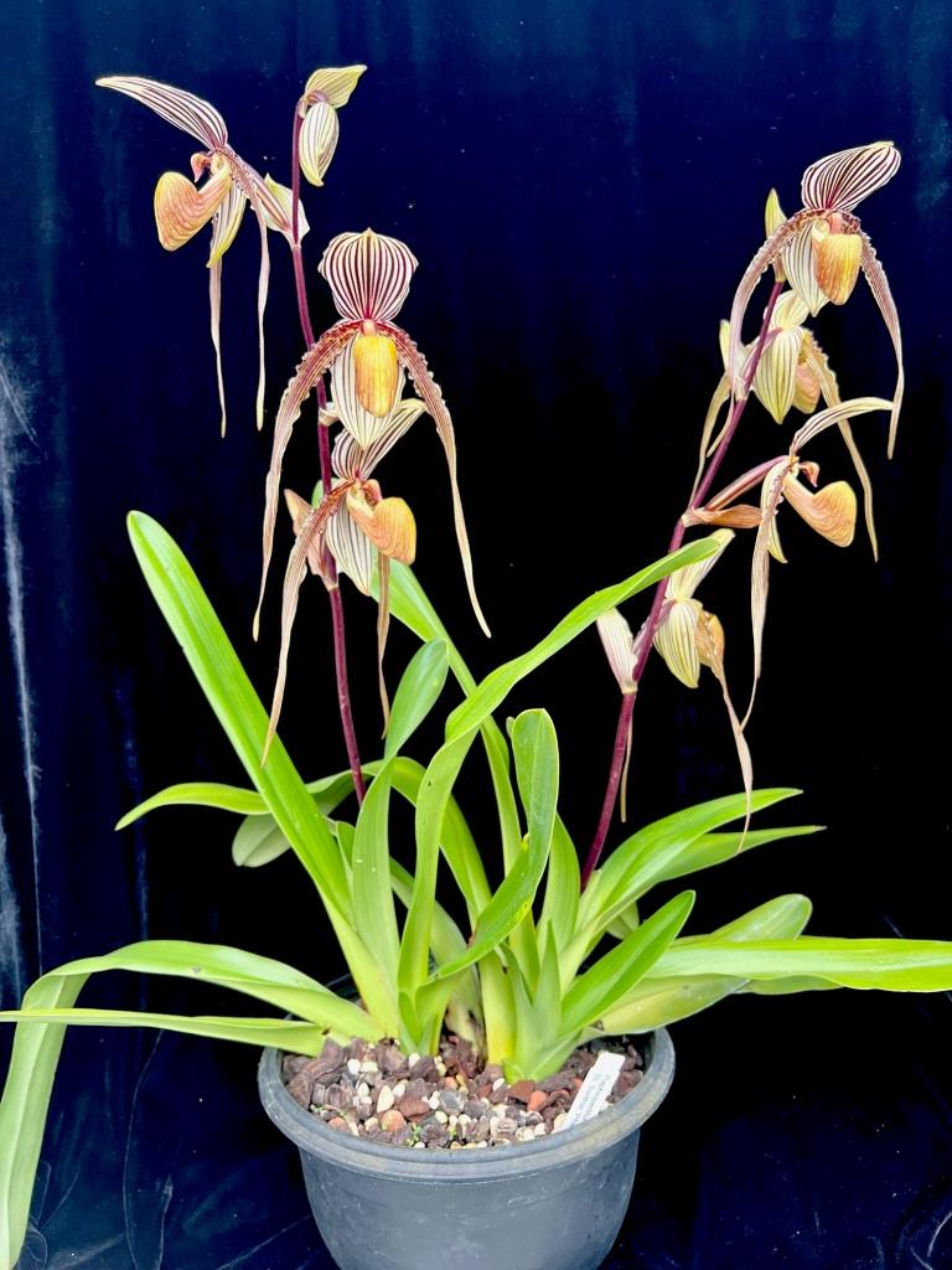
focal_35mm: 26
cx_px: 476
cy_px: 635
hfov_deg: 53.1
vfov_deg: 67.3
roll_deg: +3.8
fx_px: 953
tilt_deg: -6.2
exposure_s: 1/121
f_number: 1.5
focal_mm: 5.7
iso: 100
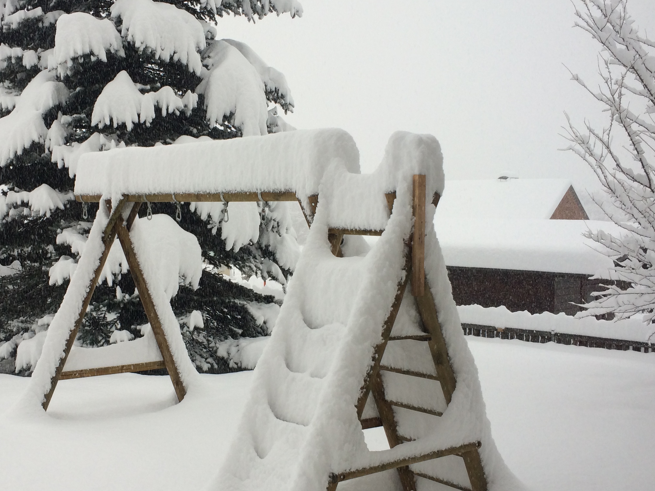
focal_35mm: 47
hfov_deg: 40.1
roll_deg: -0.3
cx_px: 244
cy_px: 245
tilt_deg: -2.8
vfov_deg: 30.9
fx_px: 889
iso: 32
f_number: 2.2
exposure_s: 1/111
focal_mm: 4.15
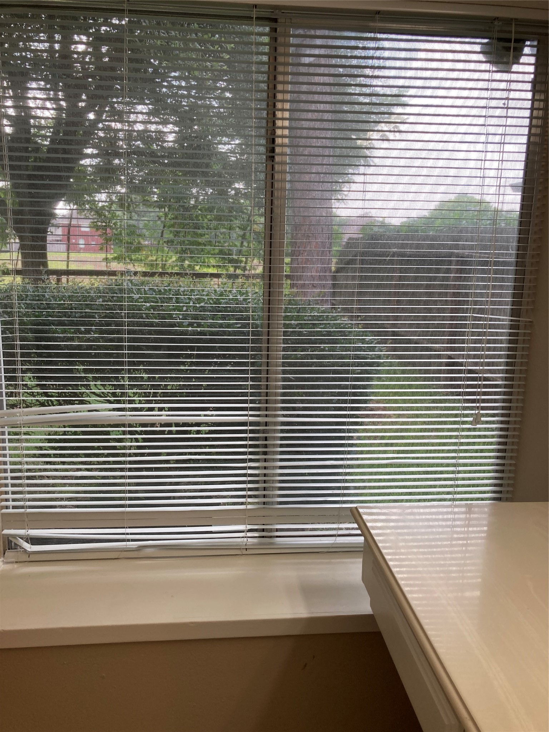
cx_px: 274
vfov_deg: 63.4
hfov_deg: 49.7
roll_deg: -1.4
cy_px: 366
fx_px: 592
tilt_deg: -9.8
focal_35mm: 28
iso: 50
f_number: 1.8
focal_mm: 3.99
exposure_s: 1/60
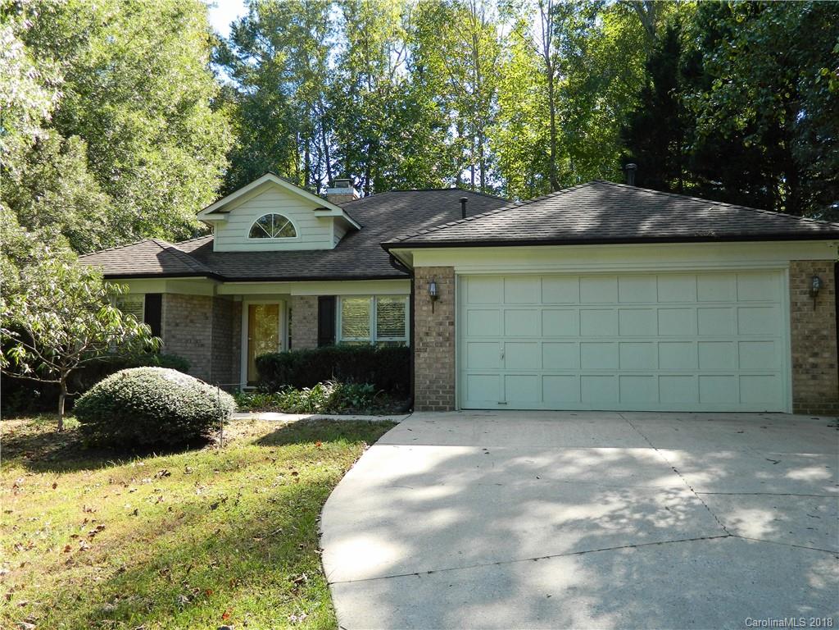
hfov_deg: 58.4
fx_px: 751
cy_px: 315
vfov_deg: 45.4
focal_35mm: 31
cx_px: 420
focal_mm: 5.6
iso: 80
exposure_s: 1/160
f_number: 3.2
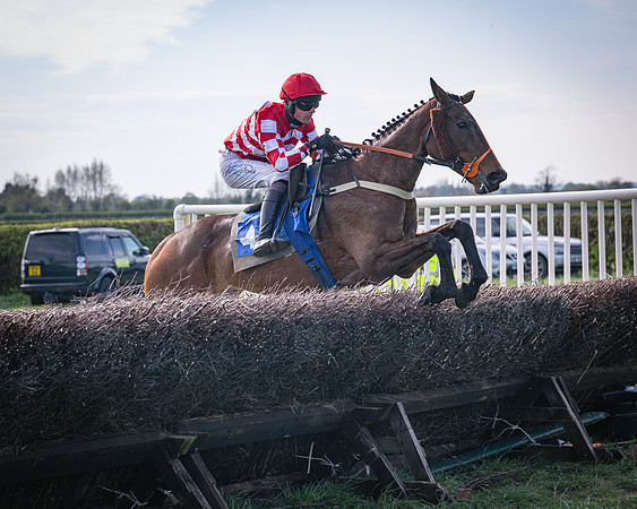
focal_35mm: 103
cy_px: 260
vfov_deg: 14.9
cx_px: 246
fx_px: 1949
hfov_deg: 18.5
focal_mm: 80
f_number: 4
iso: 400
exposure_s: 1/2500
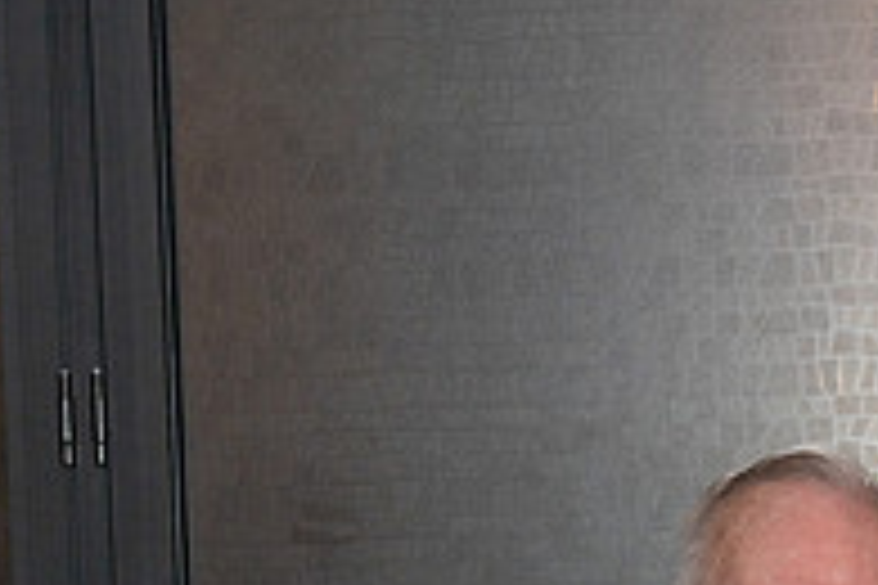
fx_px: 3195
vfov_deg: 10.2
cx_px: 1135
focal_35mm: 131
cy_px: 781
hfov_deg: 15.0
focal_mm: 44
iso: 640
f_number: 7.1
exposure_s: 1/125
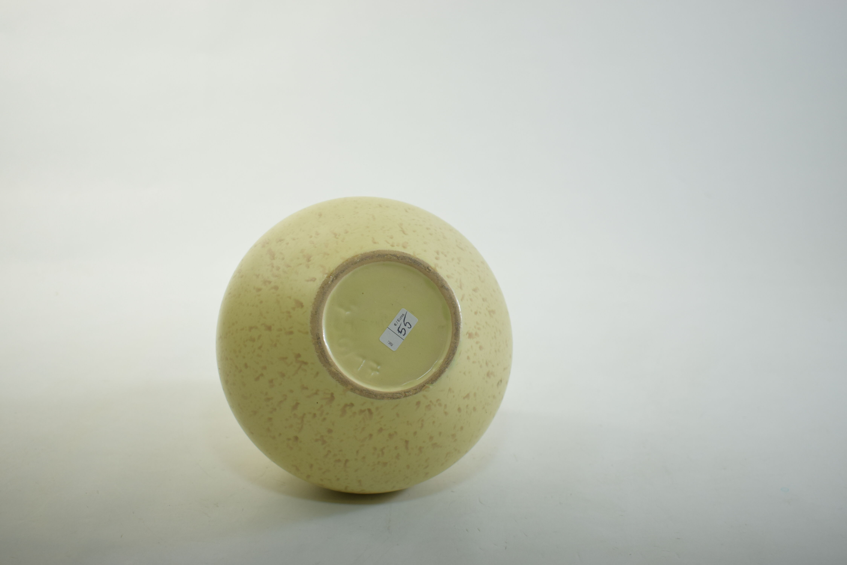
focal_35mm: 52
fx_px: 1235
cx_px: 424
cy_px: 282
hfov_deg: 37.8
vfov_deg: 25.8
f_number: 4.5
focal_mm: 35
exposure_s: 1/400
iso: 400
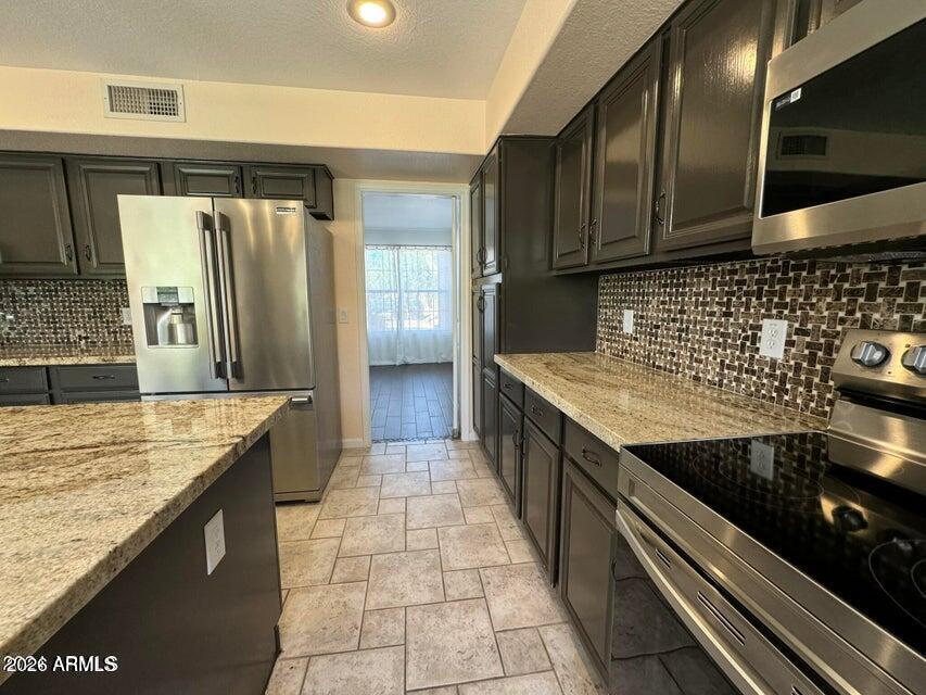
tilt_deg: -7.5
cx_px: 463
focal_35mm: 14
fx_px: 375
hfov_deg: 102.1
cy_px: 348
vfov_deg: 85.7
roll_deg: +0.6
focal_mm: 2.22
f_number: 2.2
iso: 200
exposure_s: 1/60
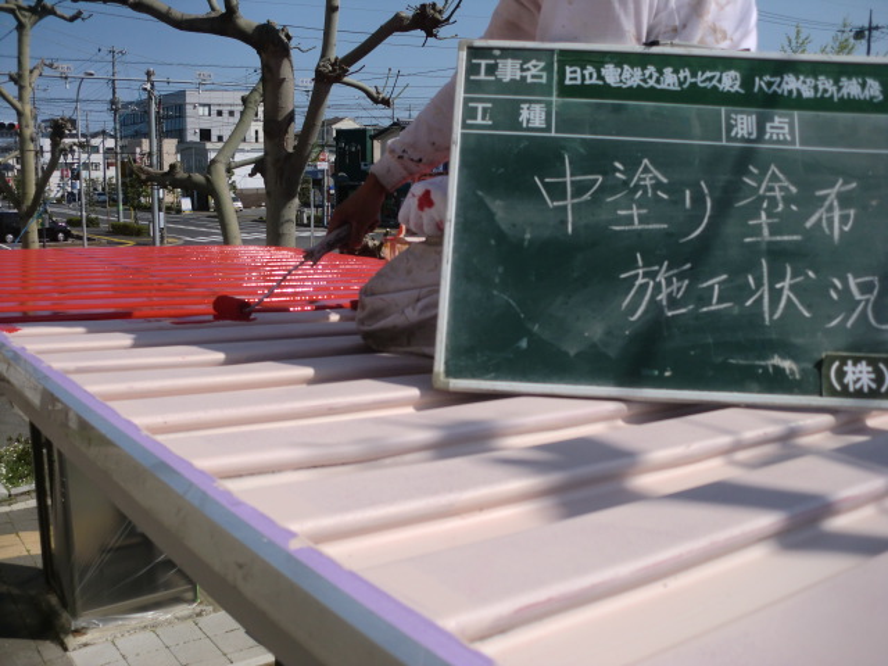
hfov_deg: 52.6
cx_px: 444
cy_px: 333
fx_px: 898
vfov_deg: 40.7
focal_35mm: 35
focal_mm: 6.3
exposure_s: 1/400
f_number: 7.8
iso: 64
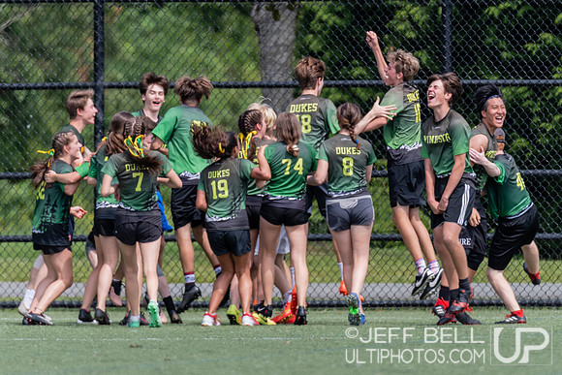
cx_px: 276
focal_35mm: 802
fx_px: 12523
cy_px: 176
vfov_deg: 1.7
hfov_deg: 2.6
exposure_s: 1/1600
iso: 450
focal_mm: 400
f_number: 4
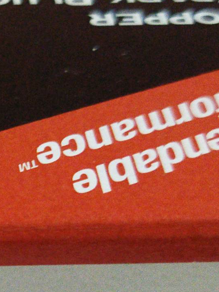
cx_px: -167
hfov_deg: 9.4
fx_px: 1274
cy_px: 271
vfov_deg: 13.0
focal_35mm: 151
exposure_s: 1/25
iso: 741
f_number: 1.79
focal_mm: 4.71
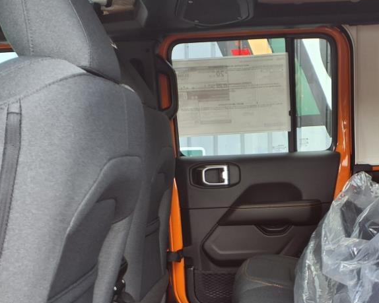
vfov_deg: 31.6
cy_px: 222
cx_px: 262
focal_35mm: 47
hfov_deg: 38.9
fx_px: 527
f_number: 1.9
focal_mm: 3.58
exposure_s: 1/60.2
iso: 40
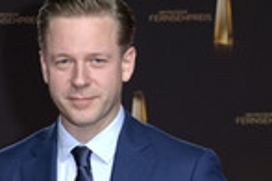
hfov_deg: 11.7
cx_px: -47
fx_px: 1299
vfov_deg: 7.9
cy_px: 231
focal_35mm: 172
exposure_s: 1/125
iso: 800
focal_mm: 56
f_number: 6.3
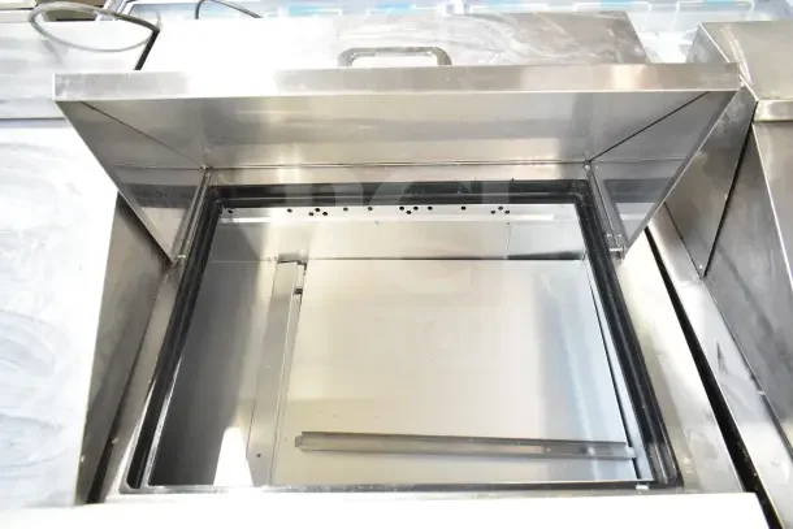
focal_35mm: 27
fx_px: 595
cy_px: 264
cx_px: 396
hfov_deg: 67.4
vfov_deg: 48.0
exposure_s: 1/80
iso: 1600
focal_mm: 18
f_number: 4.5
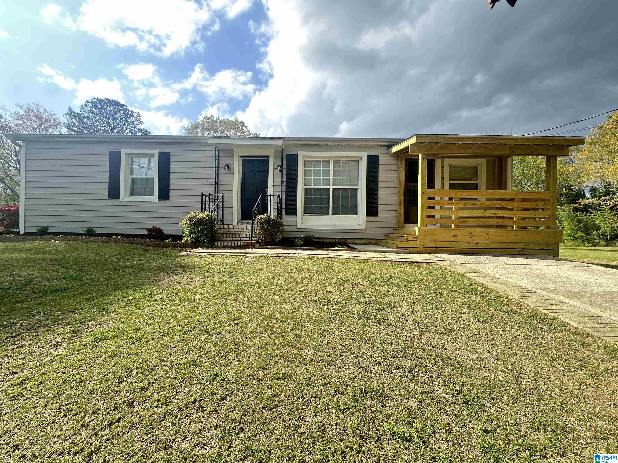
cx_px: 309
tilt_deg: +0.9
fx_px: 250
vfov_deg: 85.7
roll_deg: -0.4
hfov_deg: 102.1
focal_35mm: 14
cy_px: 232
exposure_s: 1/433
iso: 40
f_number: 2.2
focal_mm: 2.22
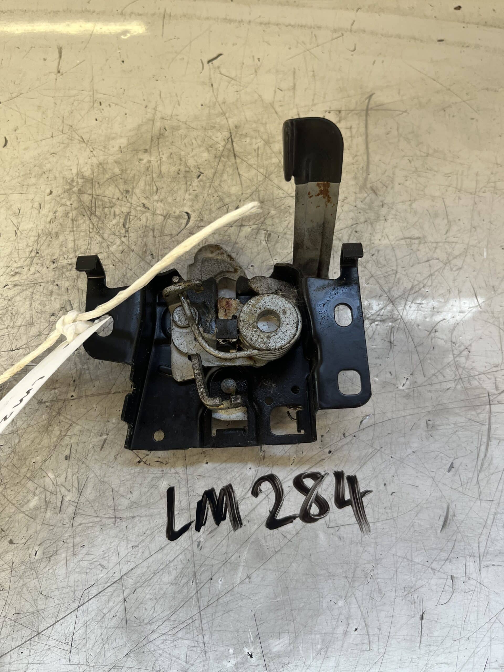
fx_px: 505
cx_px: 252
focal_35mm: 26
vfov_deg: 67.3
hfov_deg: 53.1
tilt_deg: -71.1
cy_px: 336
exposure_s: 1/108
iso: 125
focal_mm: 5.1
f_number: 1.6
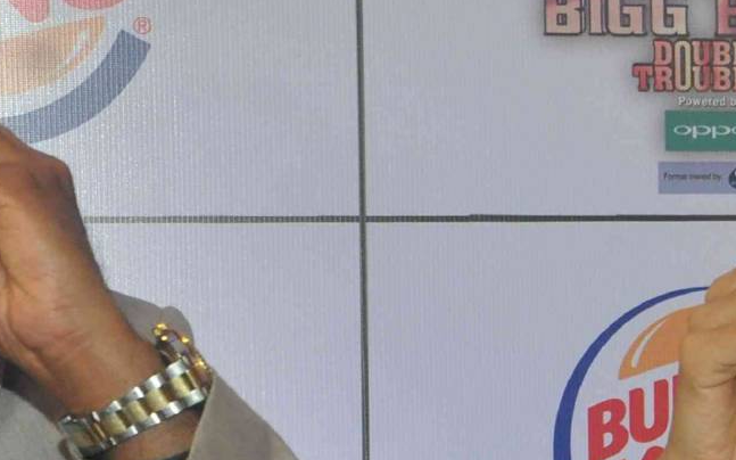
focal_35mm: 224
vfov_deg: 5.8
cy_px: 394
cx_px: 1122
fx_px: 4492
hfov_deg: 9.1
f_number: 9
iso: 1000
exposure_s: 1/200
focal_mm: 42
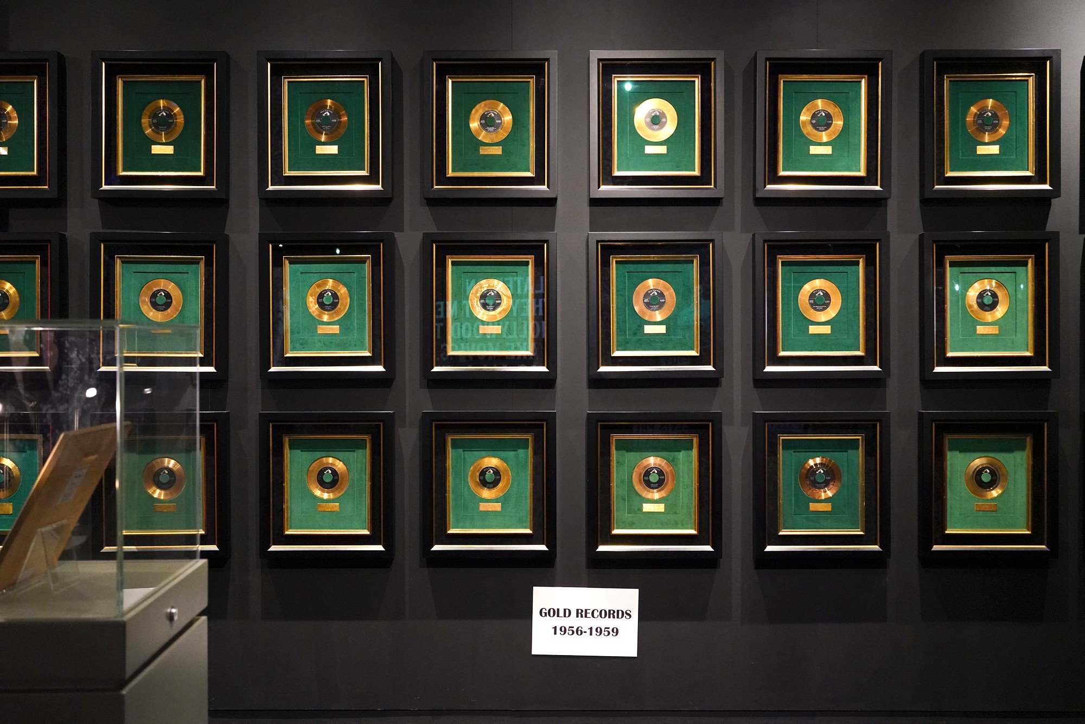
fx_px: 1055
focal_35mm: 35
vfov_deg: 37.9
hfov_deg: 54.4
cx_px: 542
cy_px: 362
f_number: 5
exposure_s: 1/100
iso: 6400
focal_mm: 35
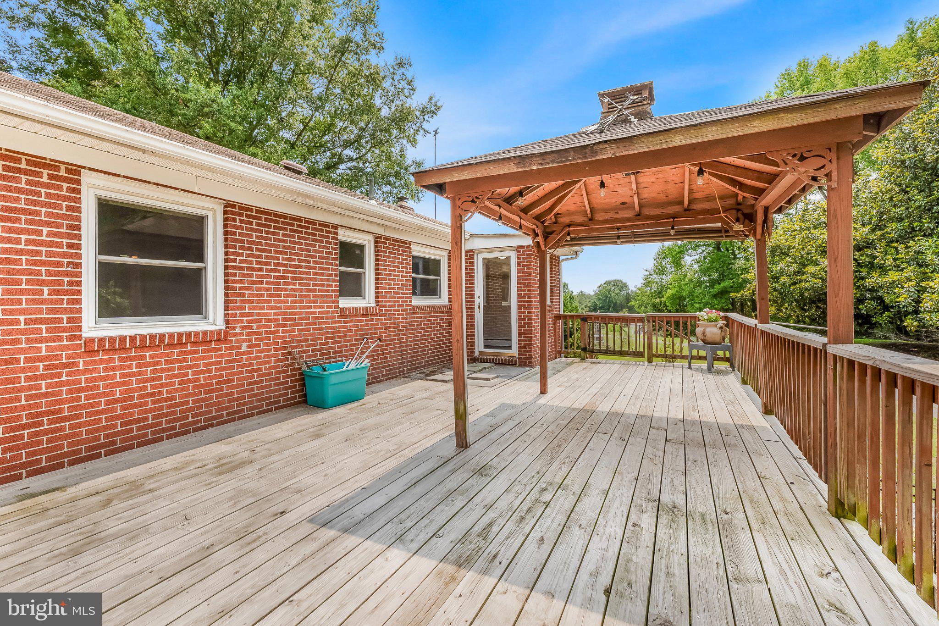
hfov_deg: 100.4
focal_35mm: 15
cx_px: 470
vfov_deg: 77.3
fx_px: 391
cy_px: 313
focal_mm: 10
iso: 100
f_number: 8
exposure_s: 1/200
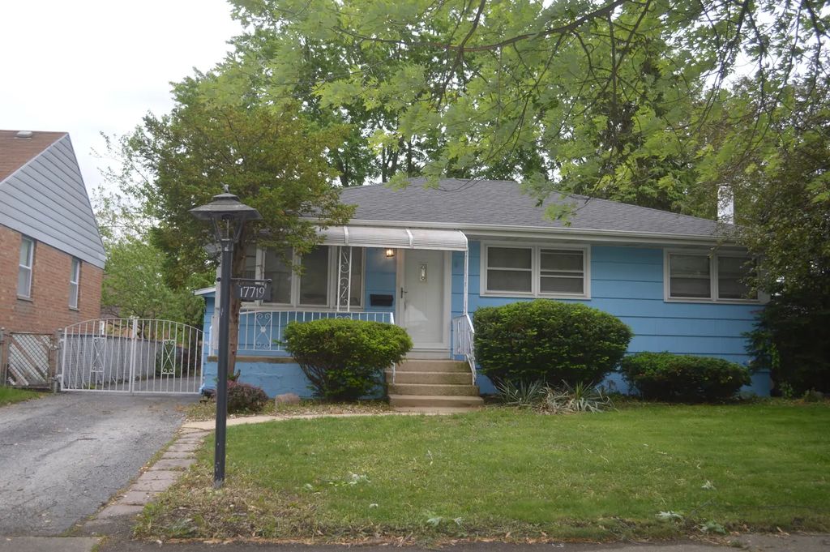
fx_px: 760
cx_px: 415
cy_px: 276
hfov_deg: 57.3
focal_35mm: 33
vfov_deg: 39.9
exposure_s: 1/160
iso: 100
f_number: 4
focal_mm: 22
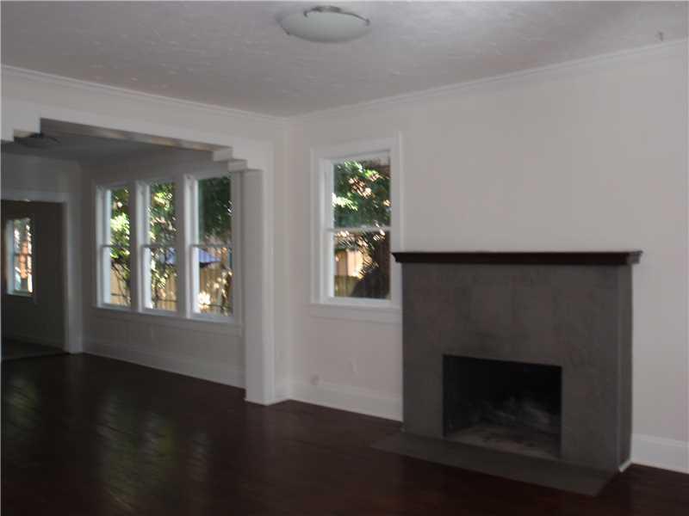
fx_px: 677
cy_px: 258
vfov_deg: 41.8
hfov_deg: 54.0
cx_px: 344
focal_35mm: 34
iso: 100
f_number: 3.5
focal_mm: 6.07
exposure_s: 1/40
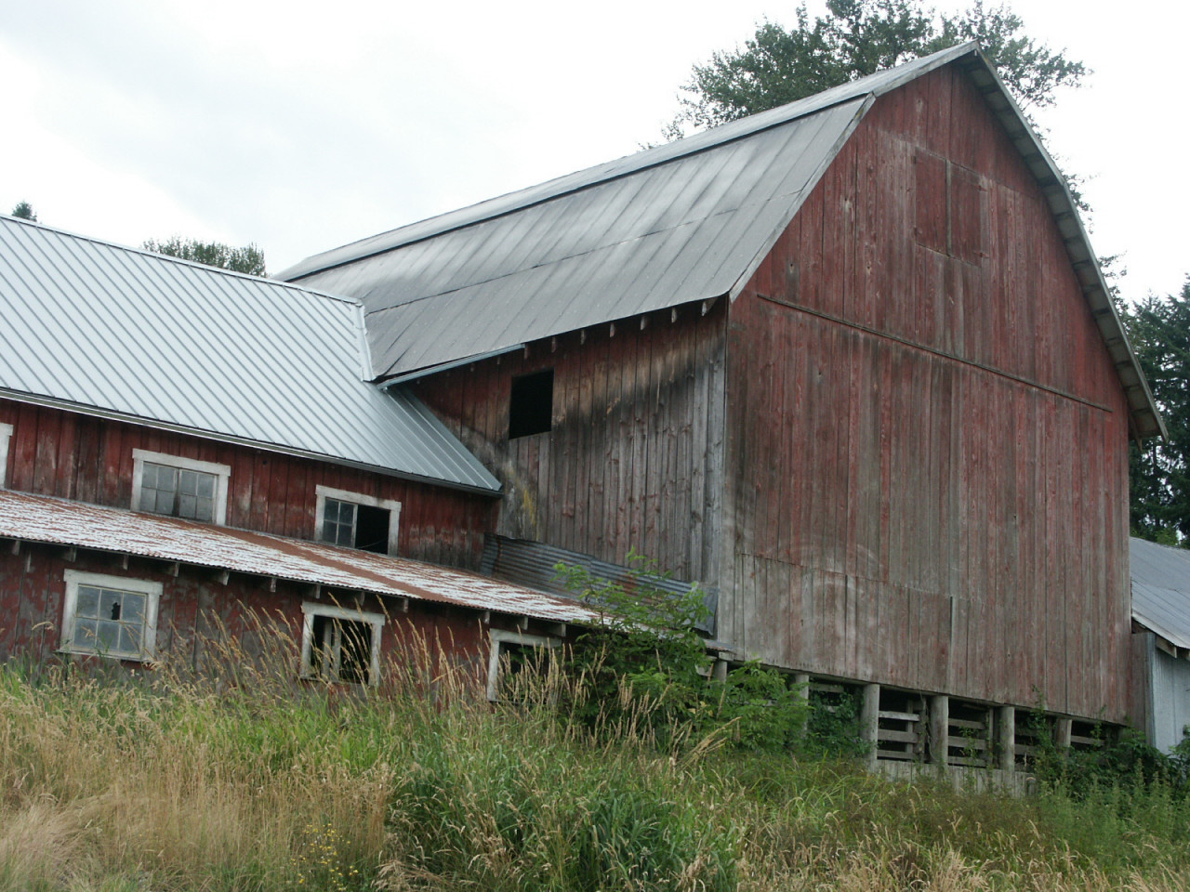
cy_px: 446
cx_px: 595
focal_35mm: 70
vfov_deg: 21.0
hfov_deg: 27.8
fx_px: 2406
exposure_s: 1/250
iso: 100
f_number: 5.6
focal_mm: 17.39
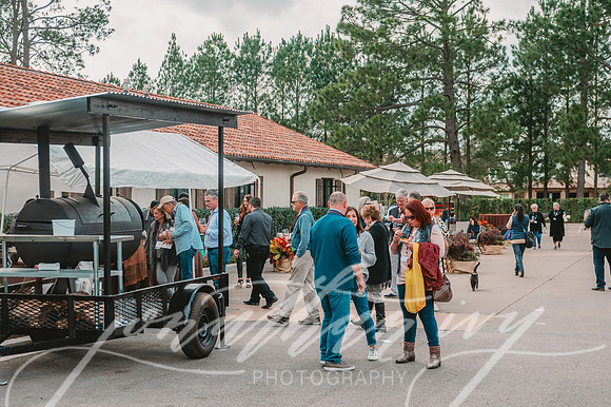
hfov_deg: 35.7
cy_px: 204
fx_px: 950
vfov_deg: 24.2
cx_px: 306
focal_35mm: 56
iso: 80
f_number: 5.6
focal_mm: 56
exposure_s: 1/320
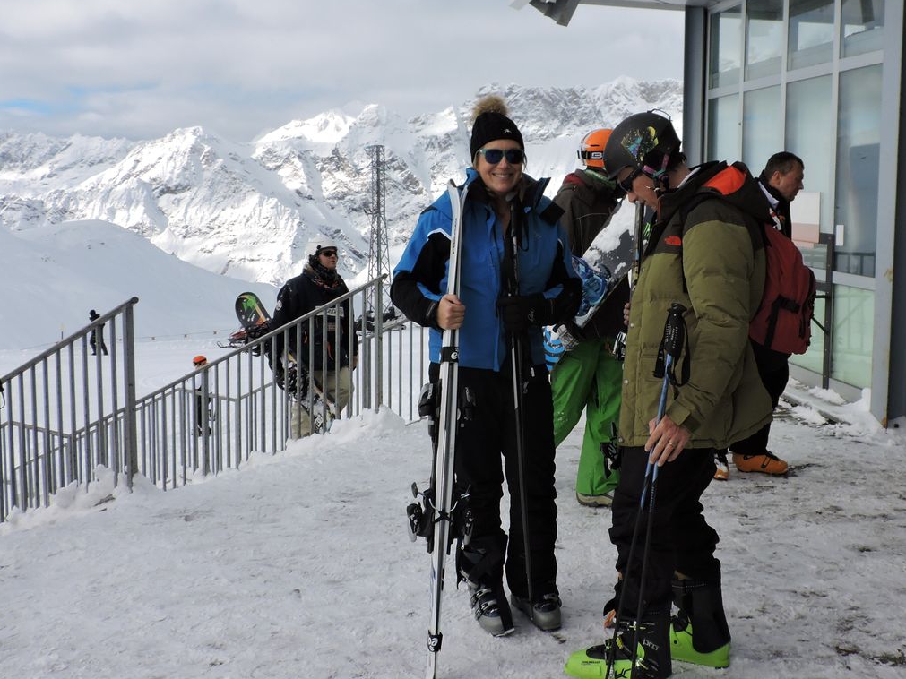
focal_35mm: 38
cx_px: 557
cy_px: 285
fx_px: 994
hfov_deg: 48.6
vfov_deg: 37.6
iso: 100
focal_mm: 4.3
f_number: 3.7
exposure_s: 1/1250
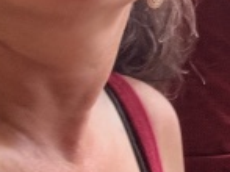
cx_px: 509
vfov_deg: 11.2
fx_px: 830
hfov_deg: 12.9
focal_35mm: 125
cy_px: -111
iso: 80
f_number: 2.2
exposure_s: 1/60
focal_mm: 2.71
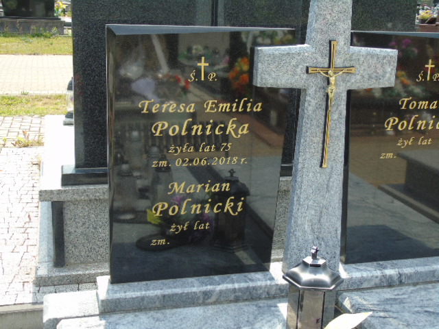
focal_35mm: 46
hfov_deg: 41.2
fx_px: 583
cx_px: 220
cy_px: 164
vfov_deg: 31.5
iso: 80
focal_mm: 8.2
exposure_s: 1/250
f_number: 4.1
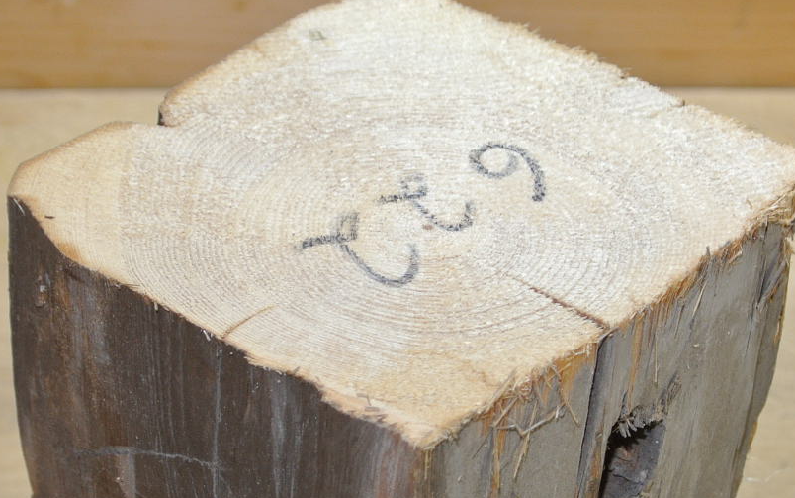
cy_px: 588
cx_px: 485
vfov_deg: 14.7
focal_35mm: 86
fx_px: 1864
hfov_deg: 24.0
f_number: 4
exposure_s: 1/60
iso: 200
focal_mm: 13.1
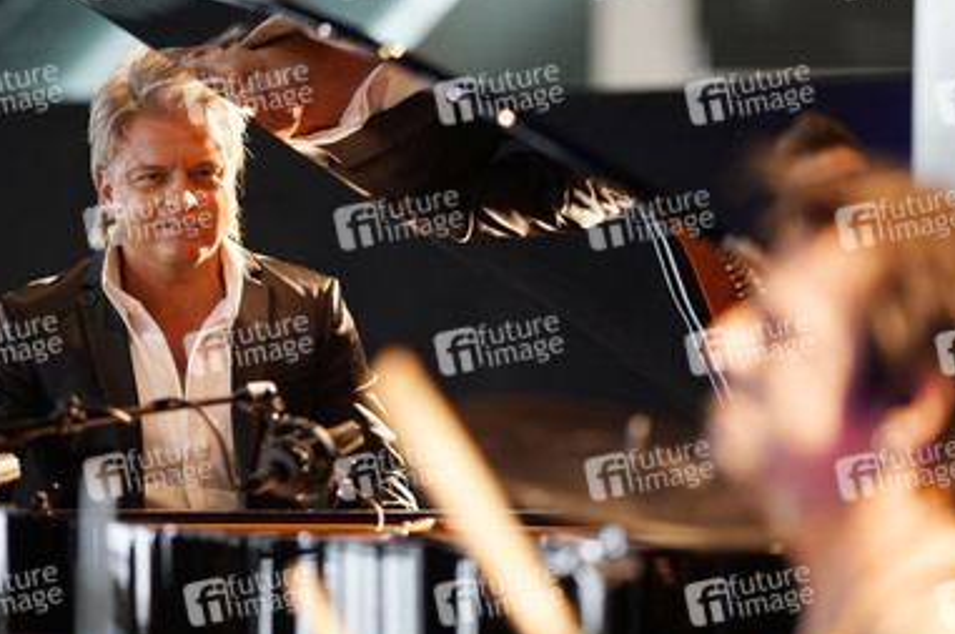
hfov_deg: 8.7
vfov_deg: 5.8
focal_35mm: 237
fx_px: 6279
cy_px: 283
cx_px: 432
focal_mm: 200
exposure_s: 1/200
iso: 1600
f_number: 2.8
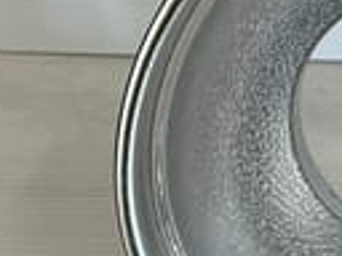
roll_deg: -0.5
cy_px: 183
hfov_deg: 17.2
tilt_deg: -34.9
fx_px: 1077
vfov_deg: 13.5
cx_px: 414
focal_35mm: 109
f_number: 1.8
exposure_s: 1/50
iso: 50
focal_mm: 3
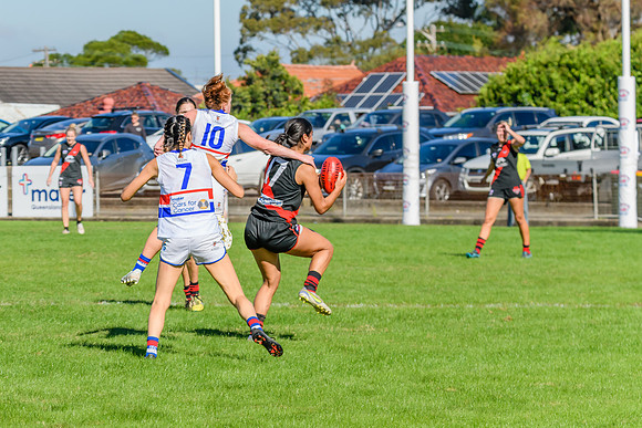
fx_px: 4393
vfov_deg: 5.6
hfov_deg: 8.4
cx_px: 234
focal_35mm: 246
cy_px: 197
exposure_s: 1/1600
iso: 640
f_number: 9
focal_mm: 170
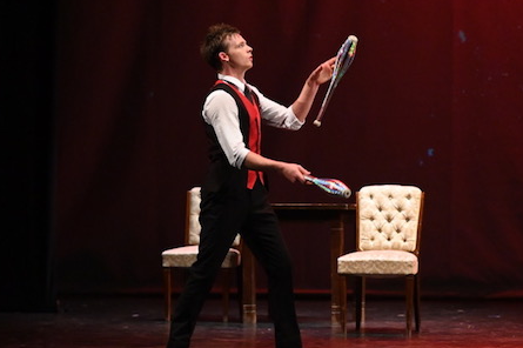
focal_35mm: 172
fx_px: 2497
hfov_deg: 11.9
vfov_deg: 8.0
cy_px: 73
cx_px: 424
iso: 6400
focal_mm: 85
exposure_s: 1/400
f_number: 2.8
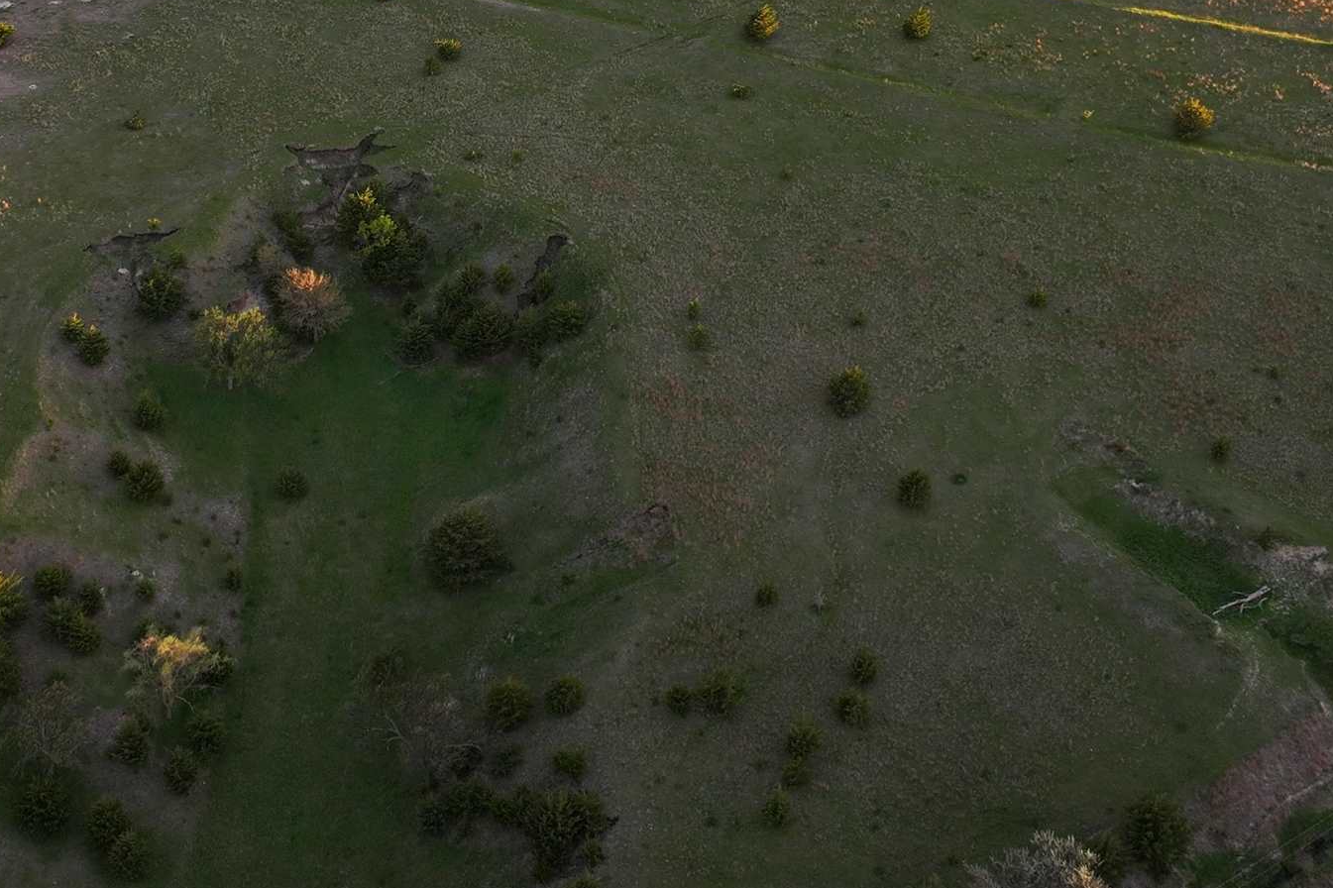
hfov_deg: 35.0
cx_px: 544
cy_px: -90
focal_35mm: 57
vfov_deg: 22.4
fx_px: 2110
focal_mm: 12.29
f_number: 2.8
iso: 100
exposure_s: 1/60
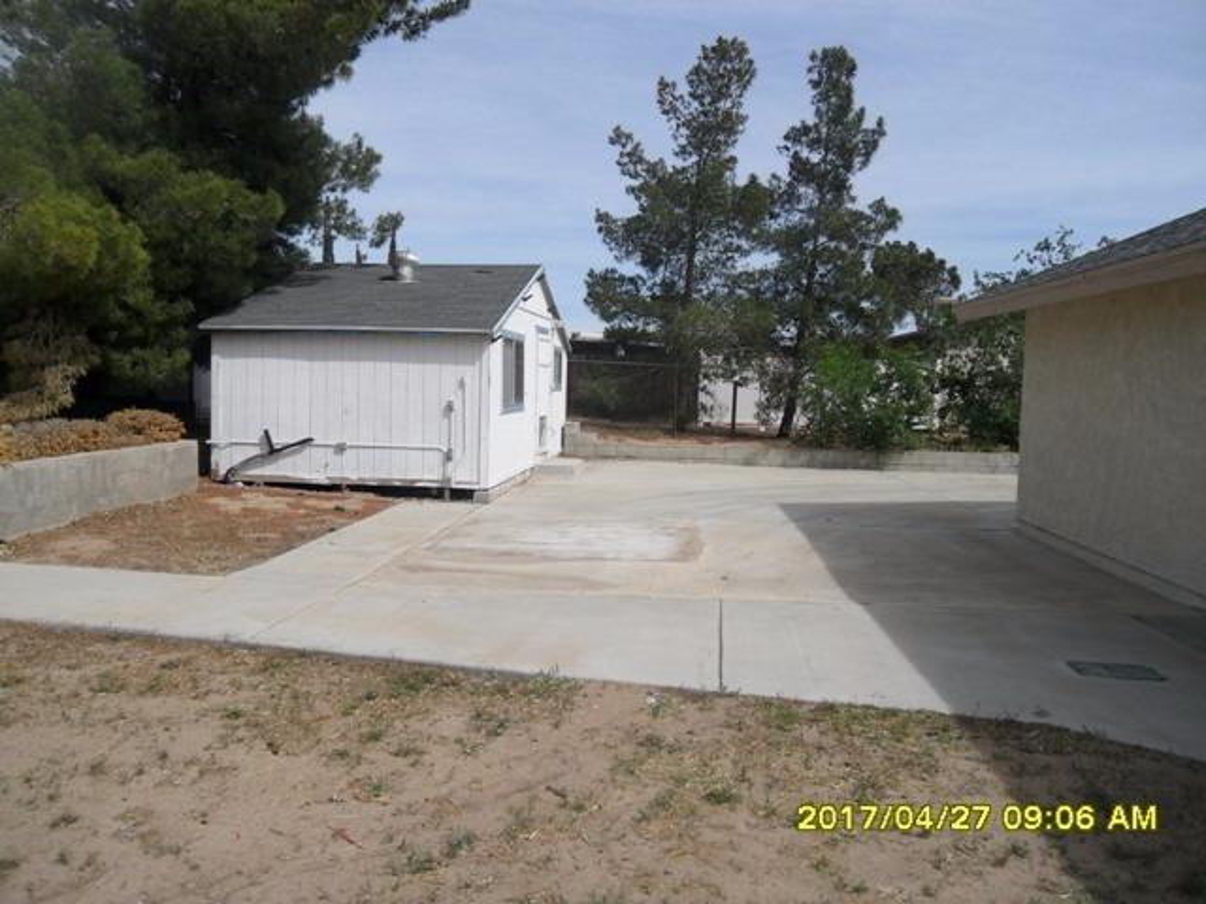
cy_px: 452
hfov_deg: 63.4
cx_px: 603
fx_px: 976
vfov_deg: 49.7
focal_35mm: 28
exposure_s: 1/180
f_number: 9.5
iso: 80
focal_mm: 5
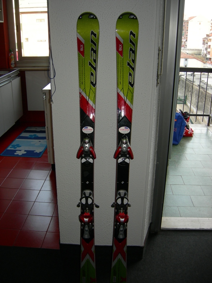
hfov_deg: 39.7
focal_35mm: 36
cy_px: 142
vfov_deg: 51.4
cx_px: 106
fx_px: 294
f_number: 2.7
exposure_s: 1/60.1
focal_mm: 7.5
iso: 64
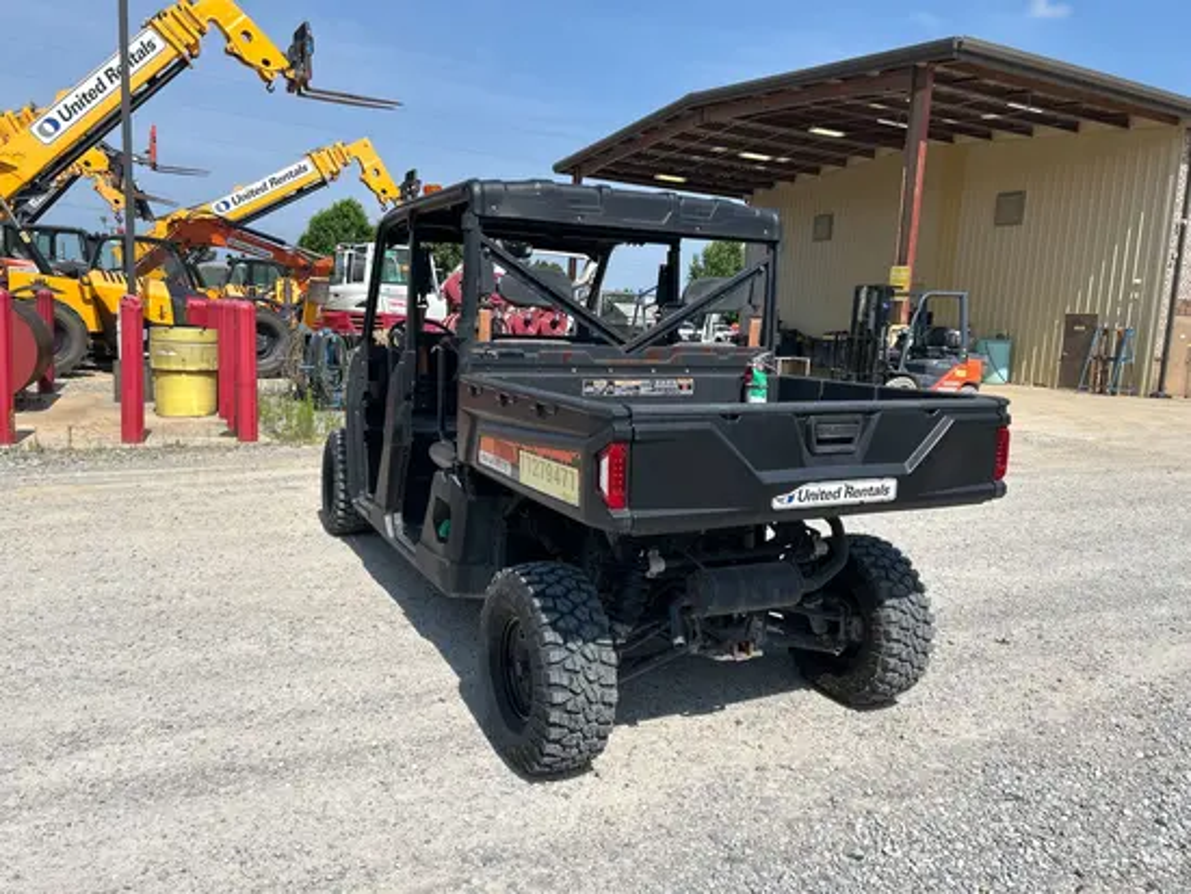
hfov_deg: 67.3
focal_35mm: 26
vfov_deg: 53.1
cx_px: 596
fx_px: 895
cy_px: 447
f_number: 1.5
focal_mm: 5.7
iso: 50
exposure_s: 1/4831
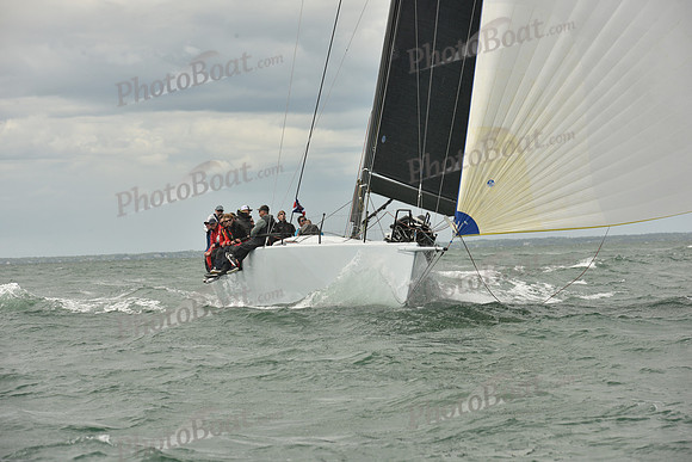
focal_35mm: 185
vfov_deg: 7.4
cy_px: 231
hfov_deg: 11.1
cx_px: 346
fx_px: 3557
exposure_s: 1/800
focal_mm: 185
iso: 320
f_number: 11
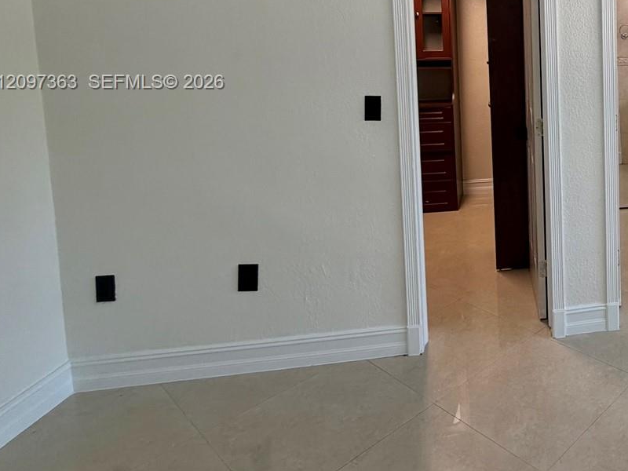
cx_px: 608
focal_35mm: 28
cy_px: 83
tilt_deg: -3.3
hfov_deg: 52.4
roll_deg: +1.3
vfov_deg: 46.7
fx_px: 508
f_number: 2.2
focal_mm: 2.22
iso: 160
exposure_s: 1/120
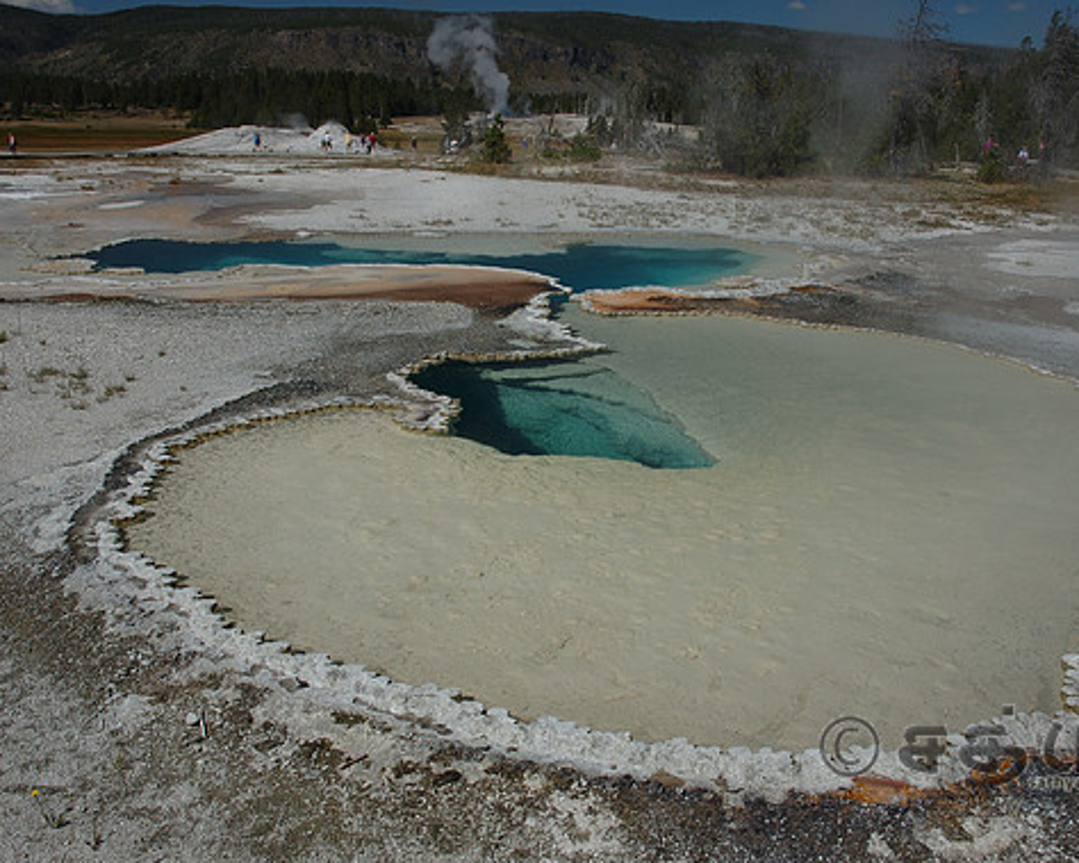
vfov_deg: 47.1
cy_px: 433
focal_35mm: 31
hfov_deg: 57.1
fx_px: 990
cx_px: 583
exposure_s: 1/320
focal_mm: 18
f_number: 9
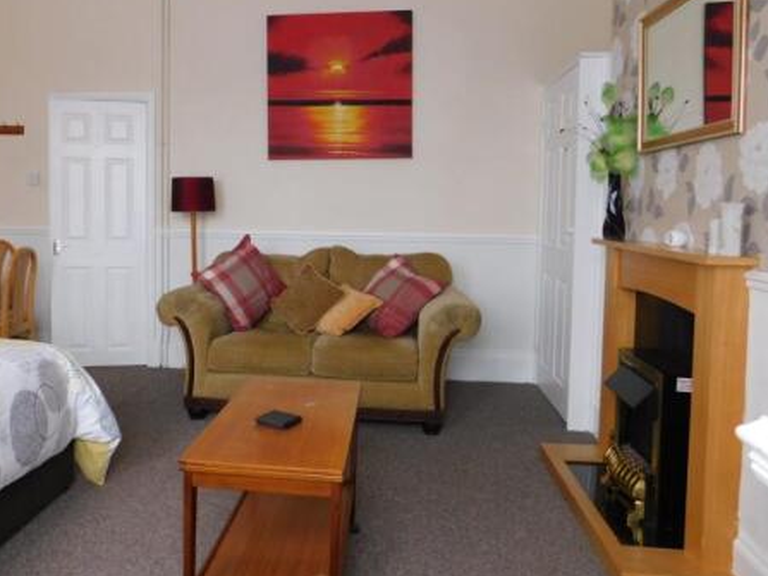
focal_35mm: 30
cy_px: 243
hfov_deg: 59.6
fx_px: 665
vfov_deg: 46.6
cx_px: 320
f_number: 3
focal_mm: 4
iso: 200
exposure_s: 1/30
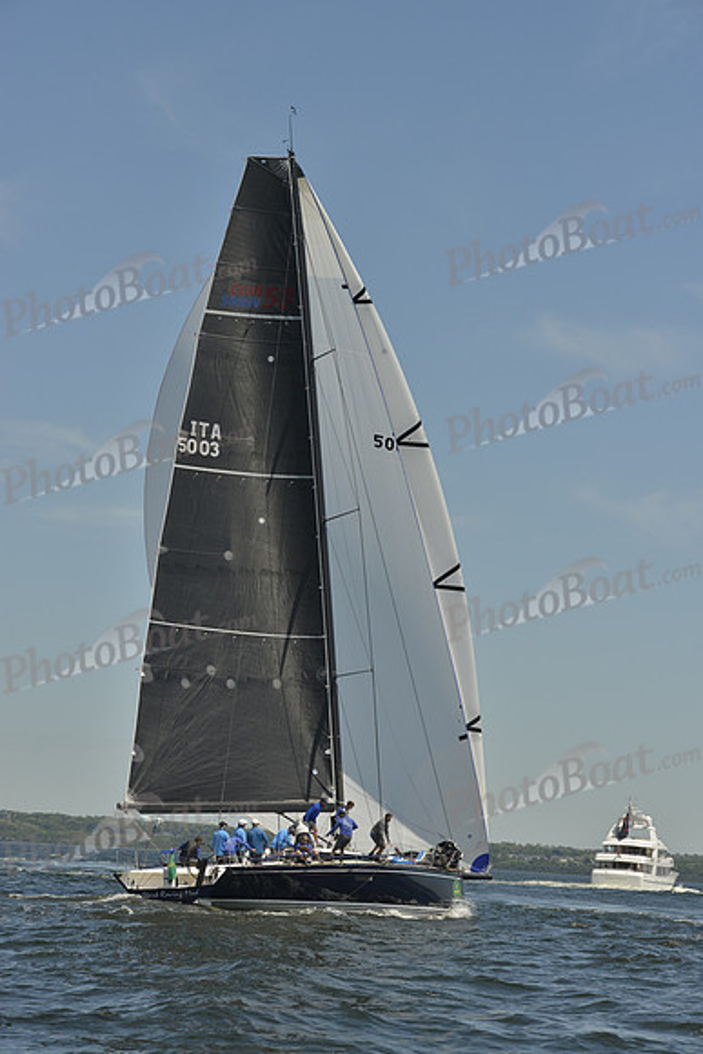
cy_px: 527
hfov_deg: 14.0
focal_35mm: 98
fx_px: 2869
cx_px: 352
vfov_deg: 20.8
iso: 280
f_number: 9
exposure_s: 1/1600
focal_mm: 98
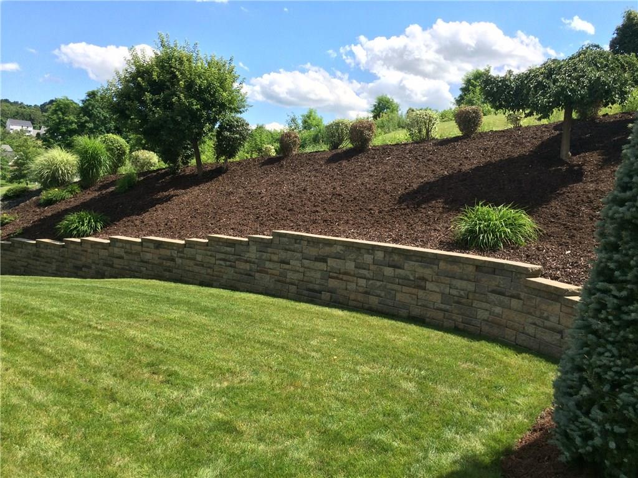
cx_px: 319
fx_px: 534
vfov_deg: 48.2
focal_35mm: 29
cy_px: 239
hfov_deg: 61.7
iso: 32
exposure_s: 1/1244
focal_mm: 4.15
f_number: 2.2
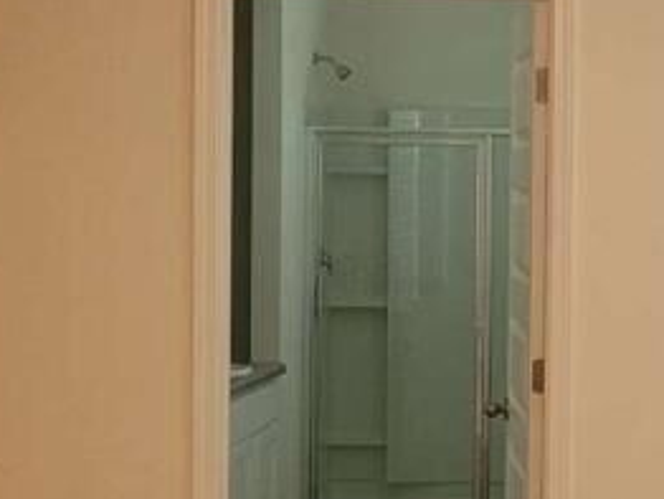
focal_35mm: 119
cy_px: 301
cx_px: 712
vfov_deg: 12.5
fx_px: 2285
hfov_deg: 16.1
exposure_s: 1/60
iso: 200
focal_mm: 5.4
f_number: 1.8
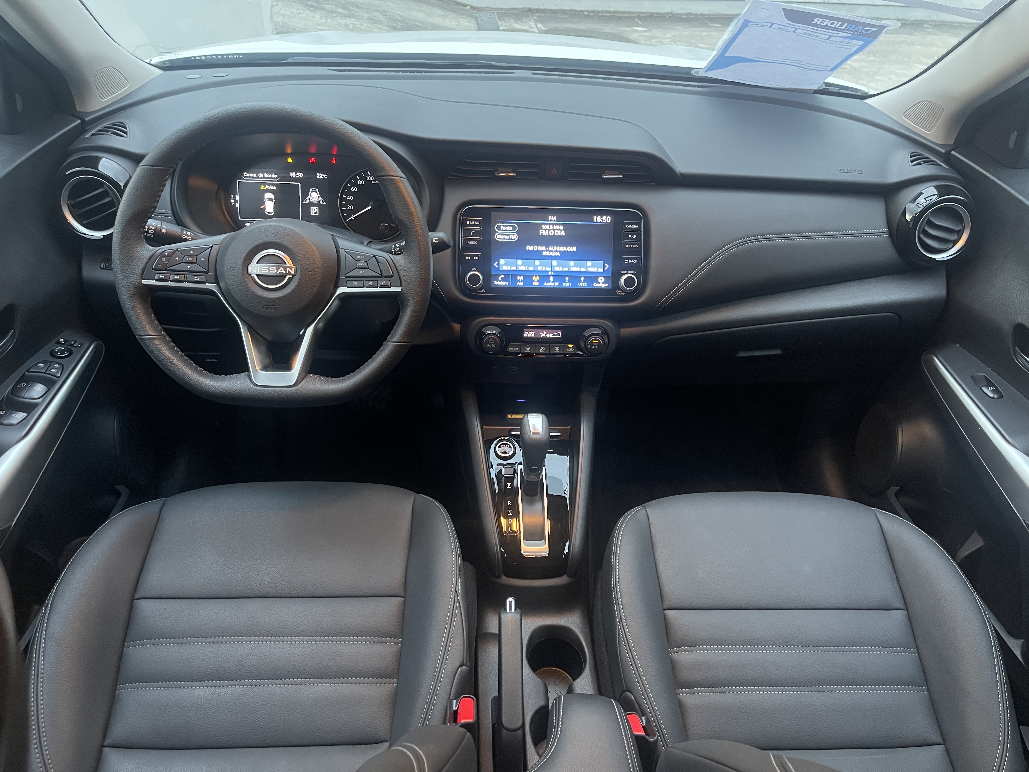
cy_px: 386
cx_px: 514
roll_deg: -3.1
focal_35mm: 25
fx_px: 743
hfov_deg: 69.4
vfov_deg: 54.9
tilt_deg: -34.8
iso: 500
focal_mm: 5.1
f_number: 1.6
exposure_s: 1/58
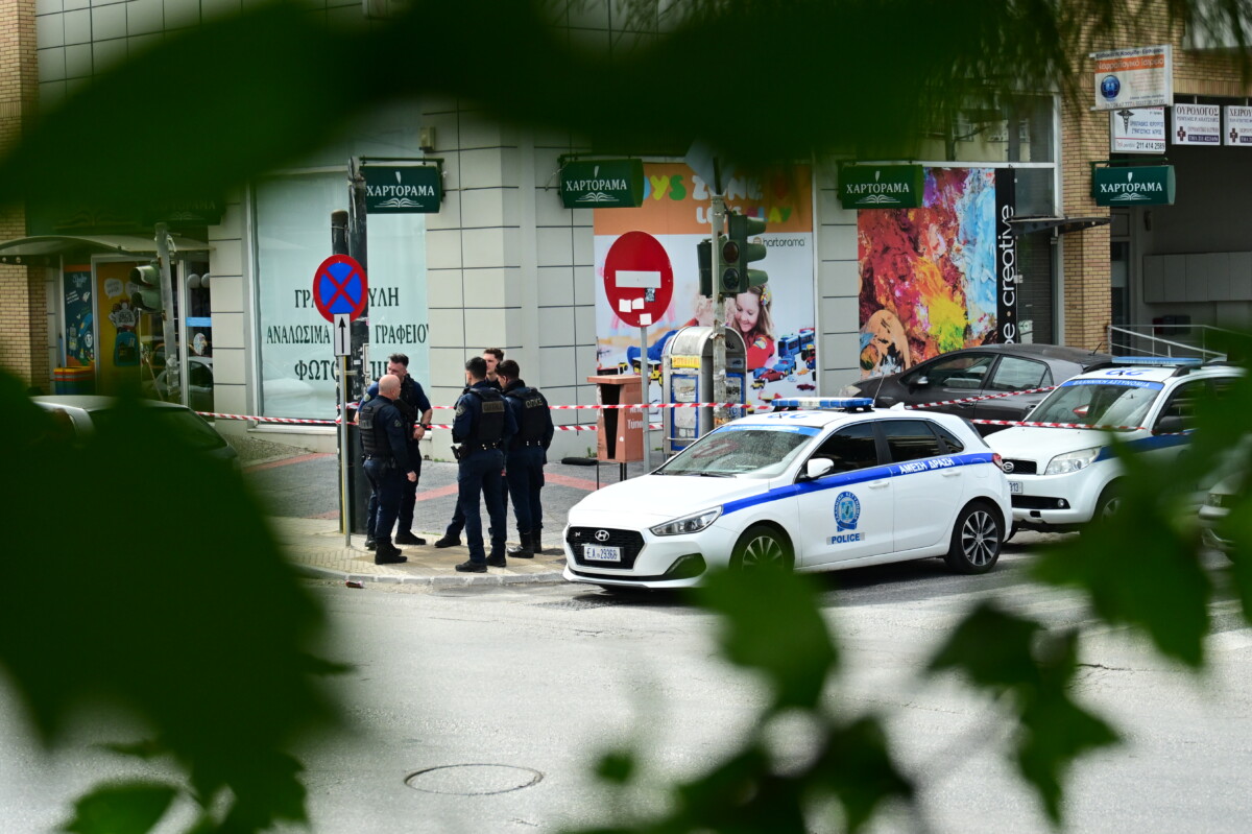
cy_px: 417
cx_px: 626
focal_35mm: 64
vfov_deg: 21.2
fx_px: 2225
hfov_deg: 31.4
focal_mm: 43
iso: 640
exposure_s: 1/3200
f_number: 4
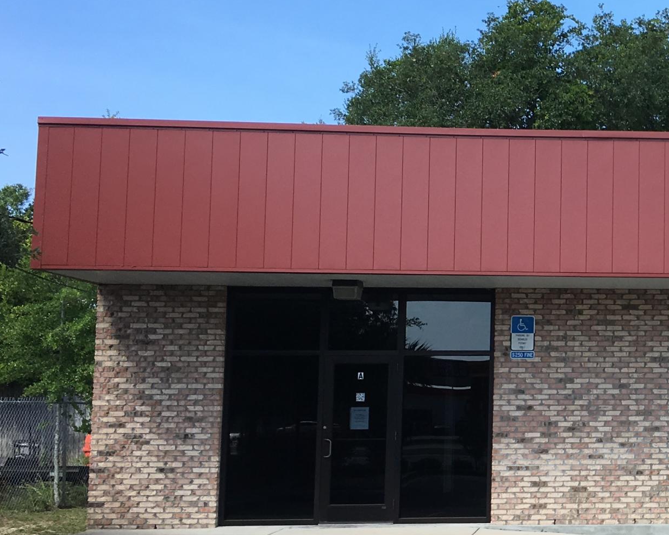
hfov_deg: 25.1
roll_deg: -0.9
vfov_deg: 22.2
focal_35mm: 69
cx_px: 779
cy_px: 286
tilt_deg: +4.9
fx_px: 1366
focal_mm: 4.15
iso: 25
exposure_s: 1/801
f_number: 2.2
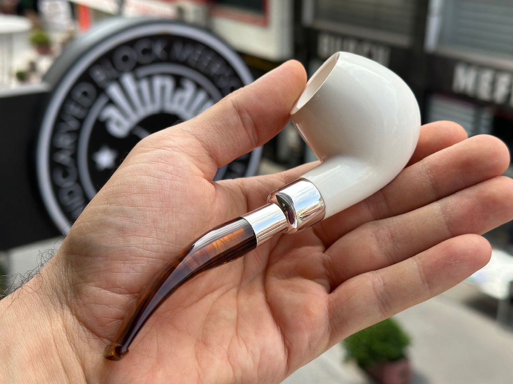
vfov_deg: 30.3
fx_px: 711
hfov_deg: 39.7
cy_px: 192
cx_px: 256
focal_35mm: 48
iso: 64
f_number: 1.78
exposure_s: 1/651
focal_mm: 6.86
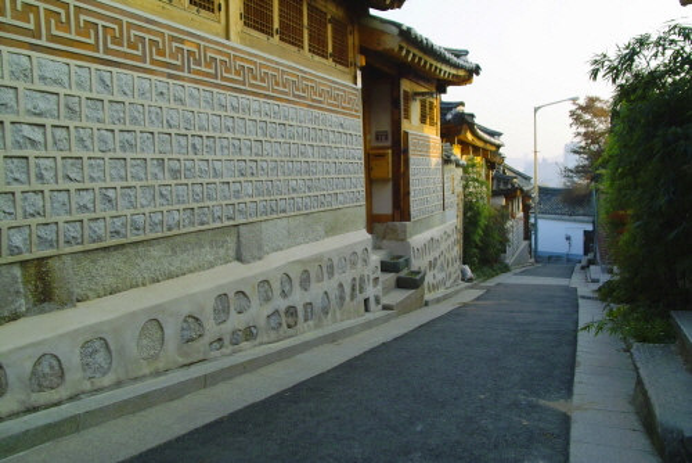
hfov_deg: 63.6
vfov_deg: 45.0
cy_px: 232
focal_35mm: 29
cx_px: 346
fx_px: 558
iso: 100
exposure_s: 1/100
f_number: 5
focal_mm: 17
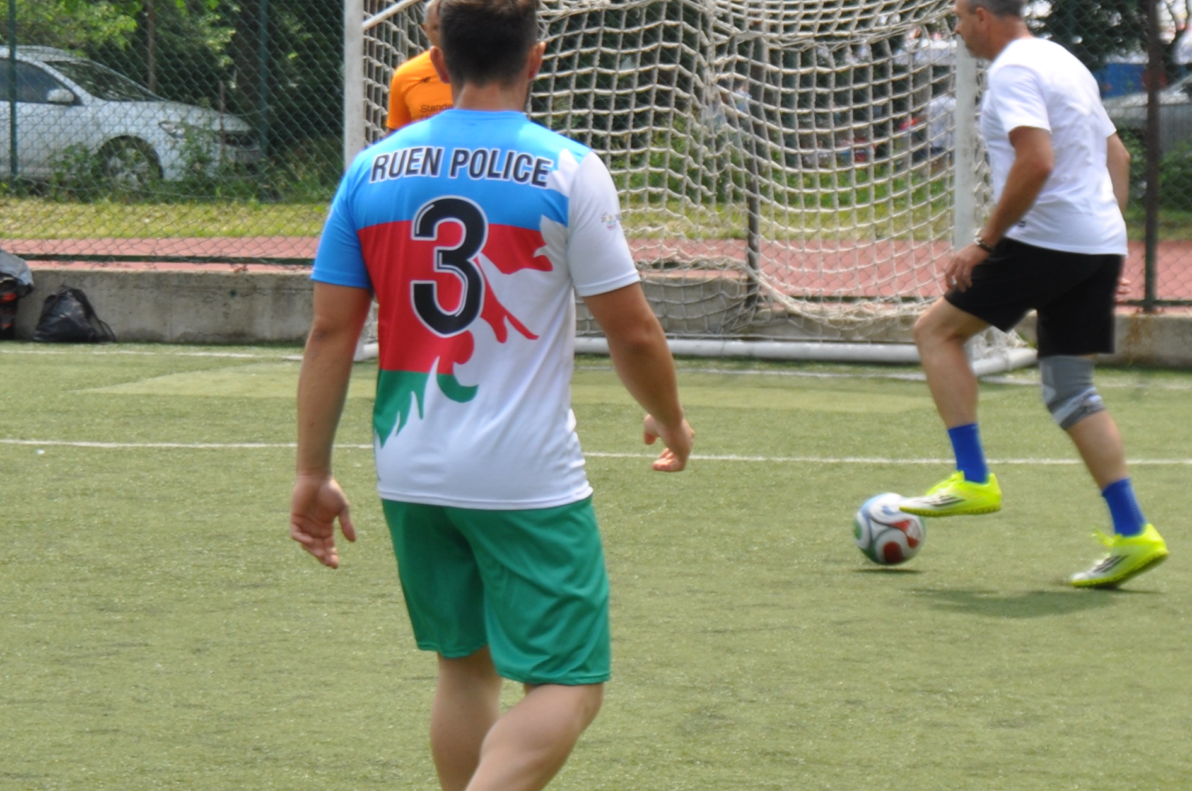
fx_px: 6977
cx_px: 324
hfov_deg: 9.7
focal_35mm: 211
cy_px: 335
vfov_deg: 6.5
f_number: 5.6
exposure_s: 1/500
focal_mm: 62
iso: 220
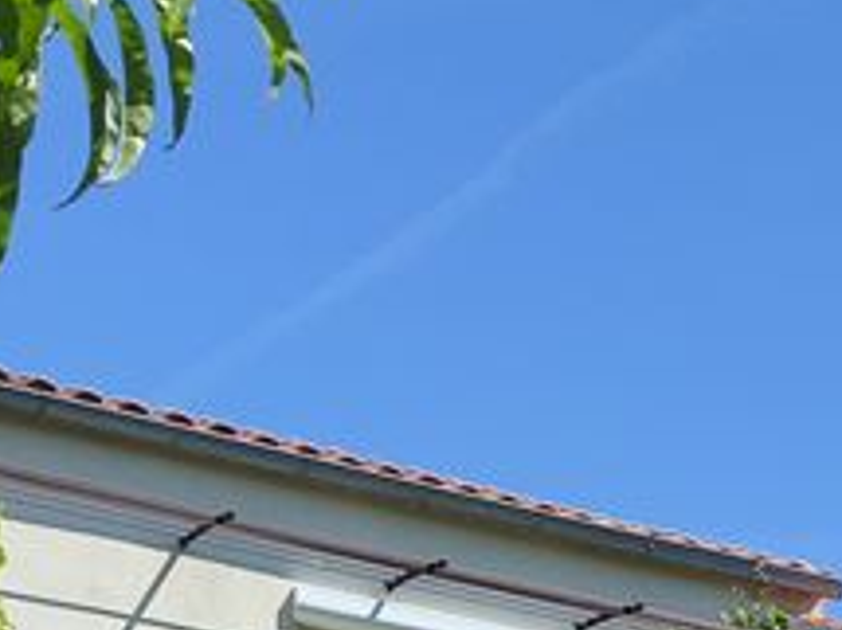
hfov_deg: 15.2
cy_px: 1366
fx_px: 2601
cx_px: 1641
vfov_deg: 11.9
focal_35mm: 107
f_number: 1.65
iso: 50
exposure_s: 1/739
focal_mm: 6.18
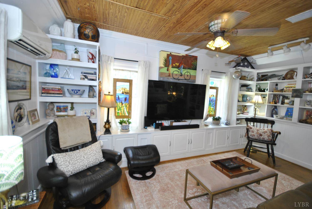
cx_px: 156
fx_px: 130
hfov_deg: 100.3
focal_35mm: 15
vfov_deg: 77.5
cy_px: 104
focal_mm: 10
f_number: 4
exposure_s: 1/30
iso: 320
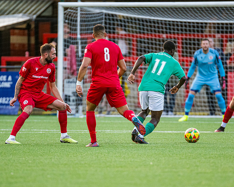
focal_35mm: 580
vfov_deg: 2.7
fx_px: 4017
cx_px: 132
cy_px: 96
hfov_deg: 3.3
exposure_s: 1/1250
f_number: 2.8
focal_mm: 300
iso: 1250
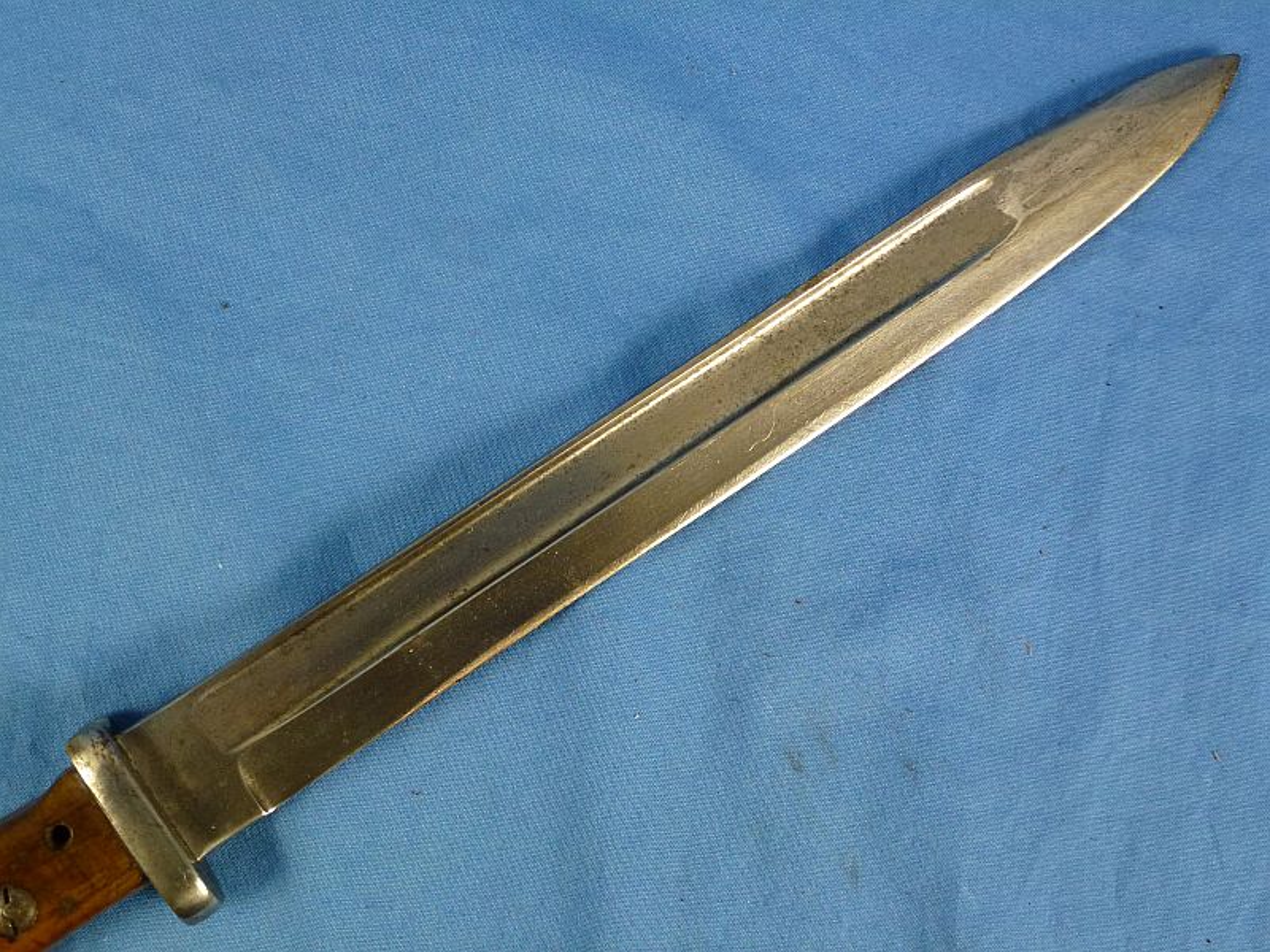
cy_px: 476
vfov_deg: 32.2
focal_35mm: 45
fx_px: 1651
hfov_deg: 42.1
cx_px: 635
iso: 320
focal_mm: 8
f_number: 4
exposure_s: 1/80
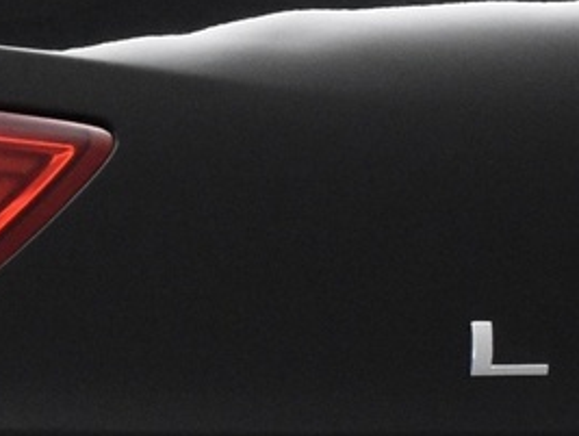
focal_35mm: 262
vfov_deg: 5.7
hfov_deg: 7.5
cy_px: 568
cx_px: -129
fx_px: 4388
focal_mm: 30
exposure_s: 1/125
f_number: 7.1
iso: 3200
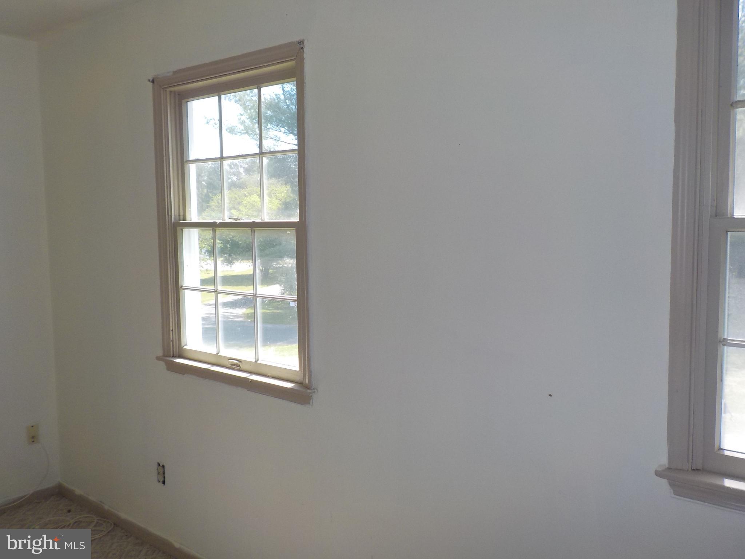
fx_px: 646
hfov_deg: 60.0
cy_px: 280
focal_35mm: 30
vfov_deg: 46.8
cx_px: 372
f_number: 3.3
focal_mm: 4.1
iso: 125
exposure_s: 1/200
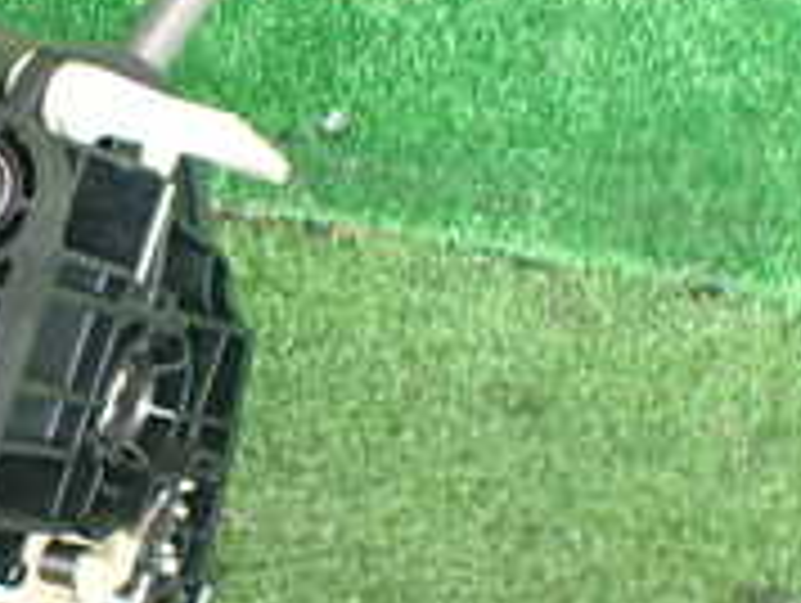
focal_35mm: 101
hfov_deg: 18.8
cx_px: -50
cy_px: 369
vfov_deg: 14.7
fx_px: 2340
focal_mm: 5.4
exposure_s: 1/125
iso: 500
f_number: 2.3
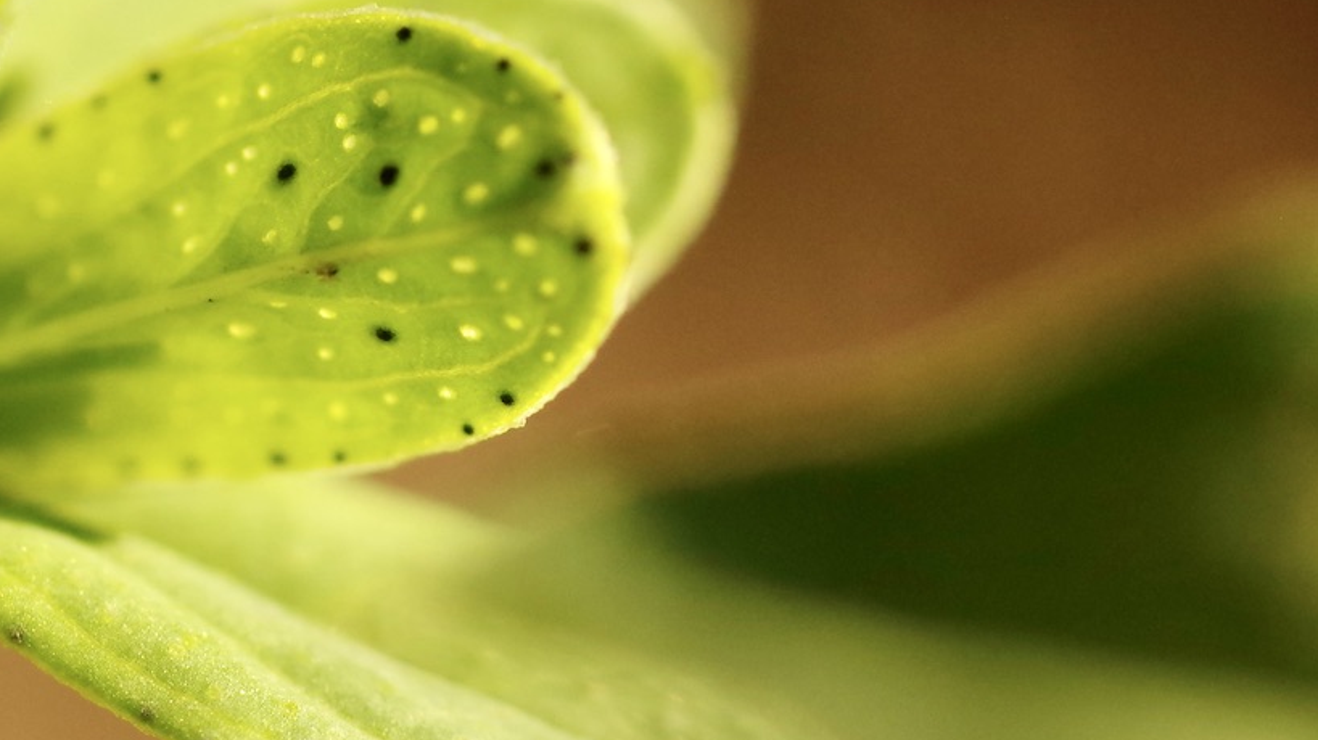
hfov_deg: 10.0
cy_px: 91
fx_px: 7511
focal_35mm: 215
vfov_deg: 5.6
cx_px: 373
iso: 800
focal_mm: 70
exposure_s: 1/800
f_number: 5.6
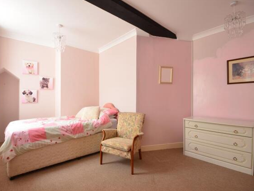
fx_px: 136
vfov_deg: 70.0
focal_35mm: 19
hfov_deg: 85.4
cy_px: 97
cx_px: 108
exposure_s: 5
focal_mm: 11
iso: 200
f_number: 11
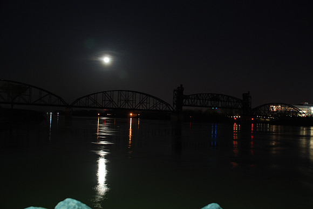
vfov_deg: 34.3
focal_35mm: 39
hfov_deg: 49.5
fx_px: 339
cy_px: 104
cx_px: 156
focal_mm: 26
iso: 200
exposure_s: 3
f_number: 4
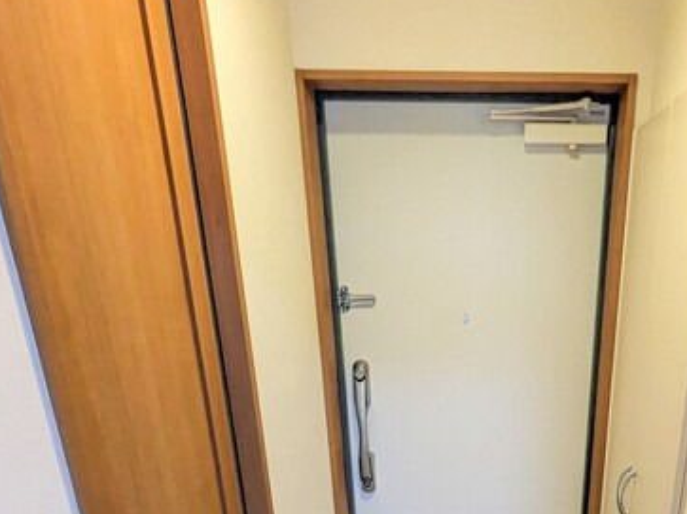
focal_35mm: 37
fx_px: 734
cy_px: 624
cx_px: 493
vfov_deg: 31.9
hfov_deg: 48.7
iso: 486
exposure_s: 1/100
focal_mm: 1.83
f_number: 2.2
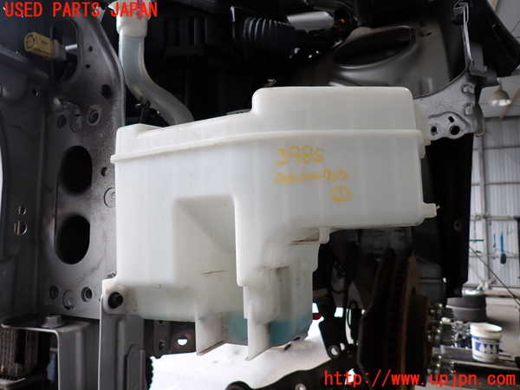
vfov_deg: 54.9
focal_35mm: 25
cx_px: 260
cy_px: 195
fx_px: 376
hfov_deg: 69.4
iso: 100
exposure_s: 1/100
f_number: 2
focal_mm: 4.5
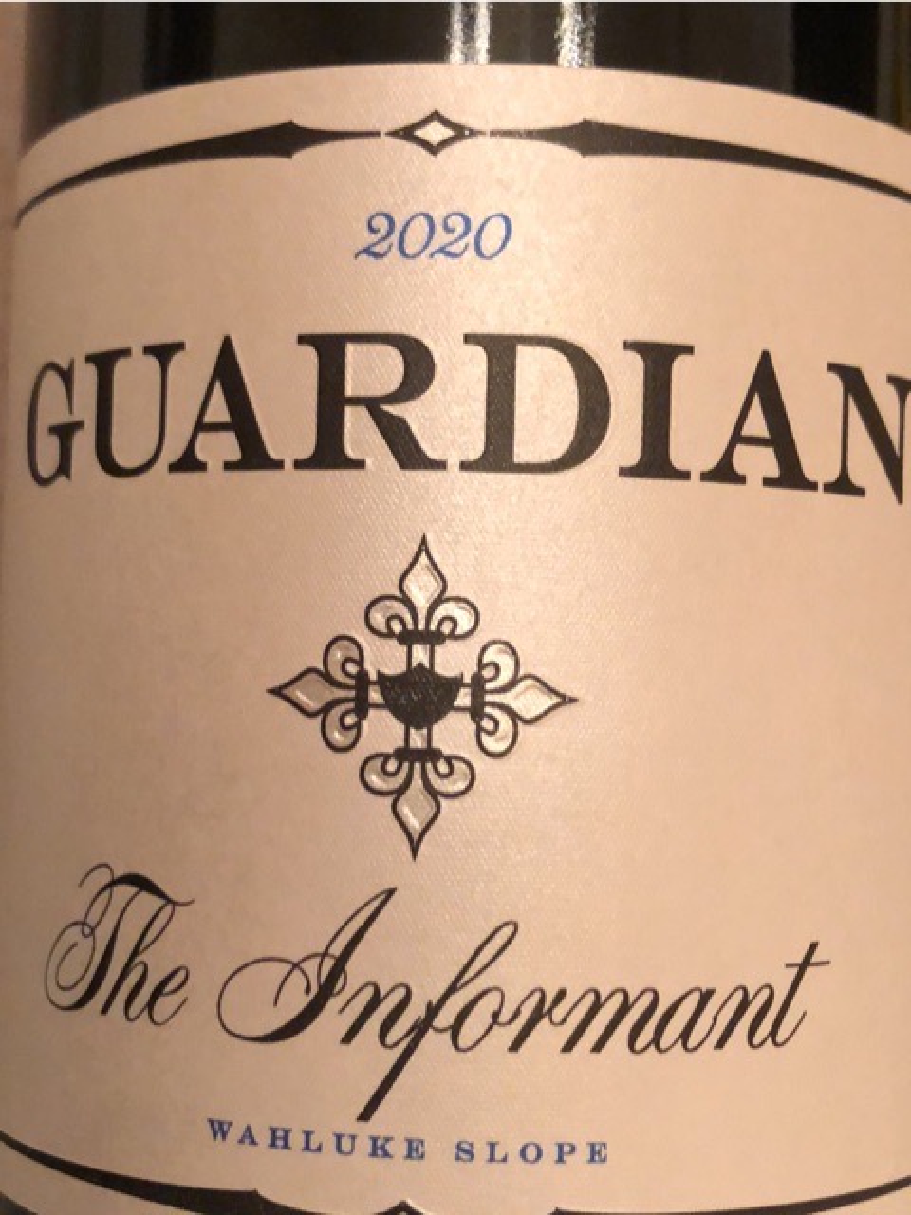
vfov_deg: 30.3
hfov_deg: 22.9
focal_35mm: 64
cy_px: 608
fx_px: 2246
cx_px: 456
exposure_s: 1/40
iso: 320
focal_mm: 3.99
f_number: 1.8
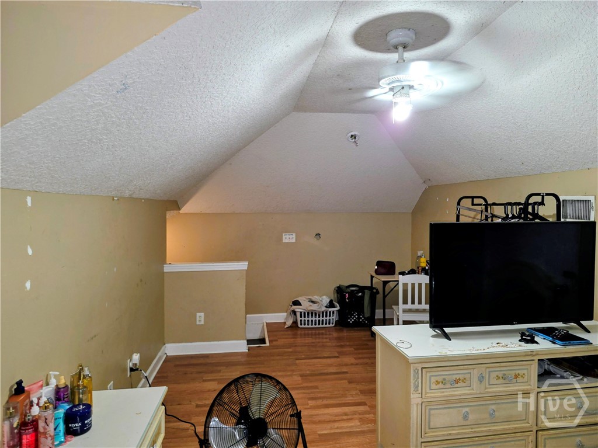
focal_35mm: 23
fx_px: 397
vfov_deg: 58.8
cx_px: 299
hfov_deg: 74.0
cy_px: 224
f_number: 1.7
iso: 100
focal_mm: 6.25
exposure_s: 1/24
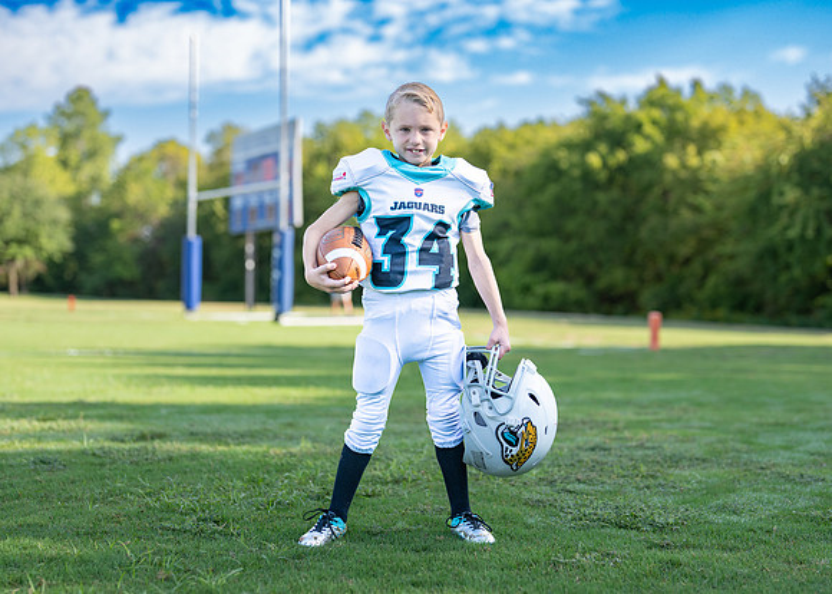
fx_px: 1375
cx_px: 426
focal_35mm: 58
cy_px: 289
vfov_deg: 24.4
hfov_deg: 33.7
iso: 100
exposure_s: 1/1250
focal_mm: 50
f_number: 1.8
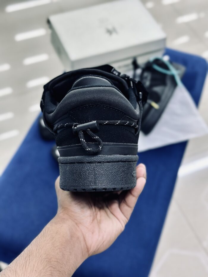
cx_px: 104
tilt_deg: -54.3
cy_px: 138
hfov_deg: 30.3
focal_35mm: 48
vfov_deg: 39.7
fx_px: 384
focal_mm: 6.86
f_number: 1.78
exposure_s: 1/100
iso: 125
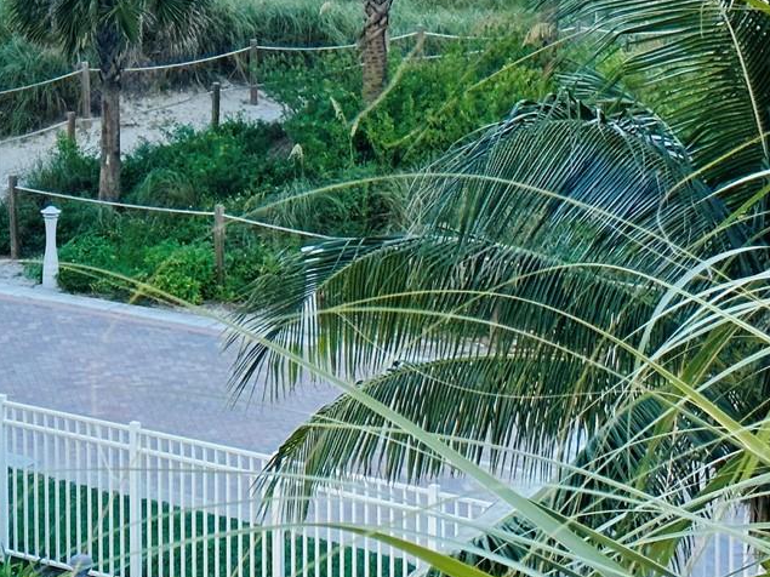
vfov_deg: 12.1
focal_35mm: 121
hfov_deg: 16.0
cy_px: 23
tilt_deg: -9.2
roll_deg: +0.0
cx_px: 52
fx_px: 2691
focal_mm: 6.86
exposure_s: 1/1120
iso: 64
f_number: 1.78
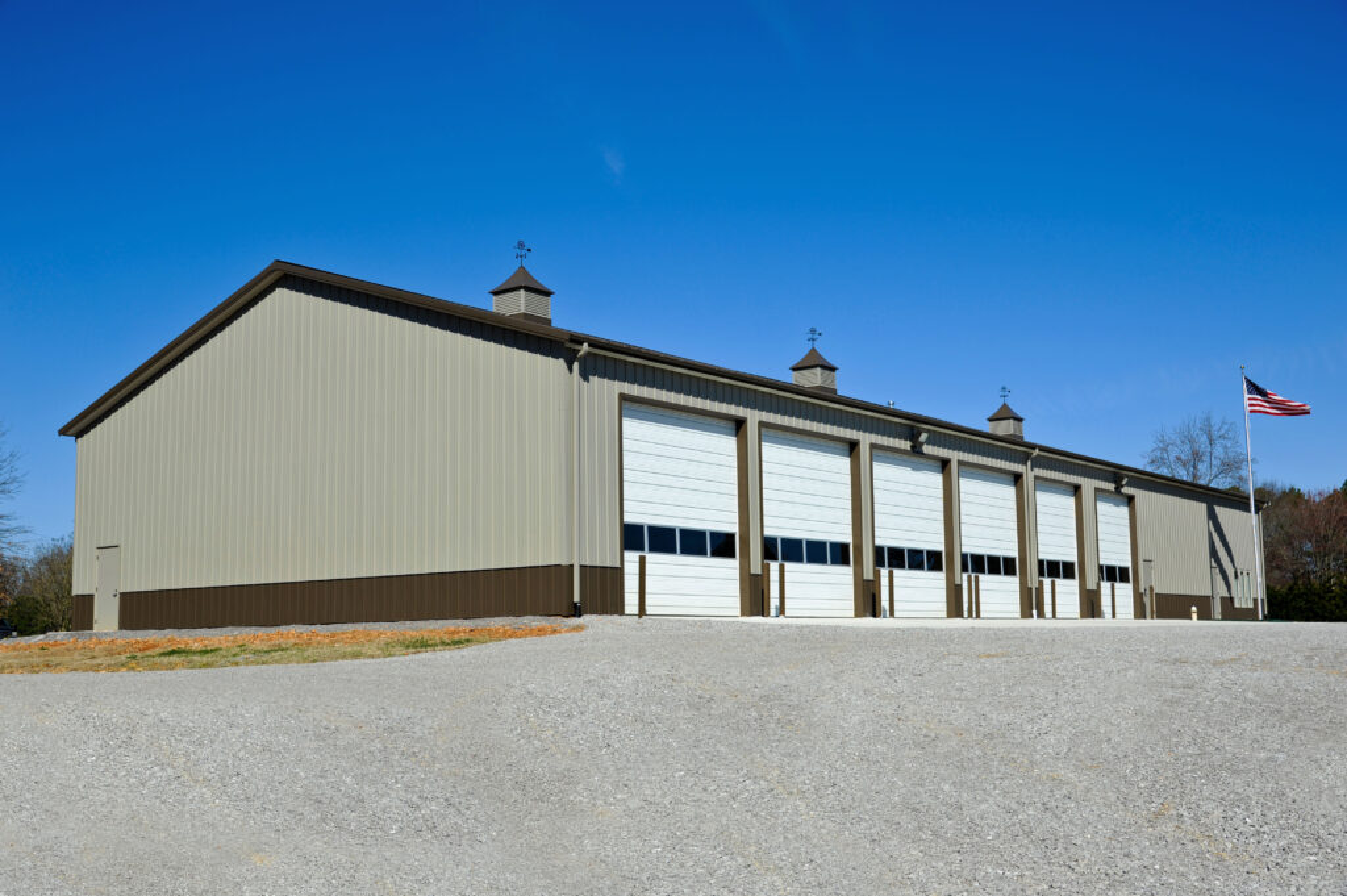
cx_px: 674
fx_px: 1421
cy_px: 448
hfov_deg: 50.7
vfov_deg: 35.0
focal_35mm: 38
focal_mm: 38
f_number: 8
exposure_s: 1/500
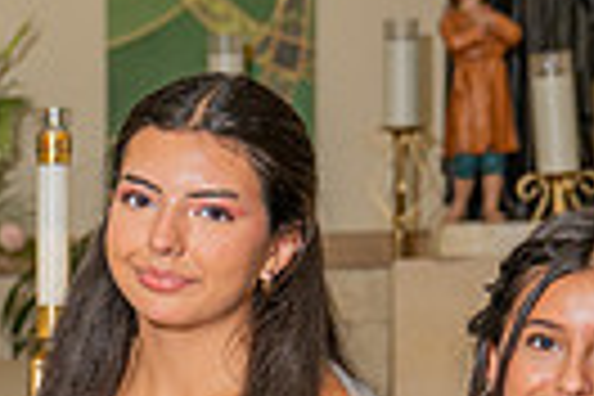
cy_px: 651
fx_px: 3613
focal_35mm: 219
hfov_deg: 9.1
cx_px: -326
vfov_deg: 6.2
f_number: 3.5
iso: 320
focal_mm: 46
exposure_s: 1/200
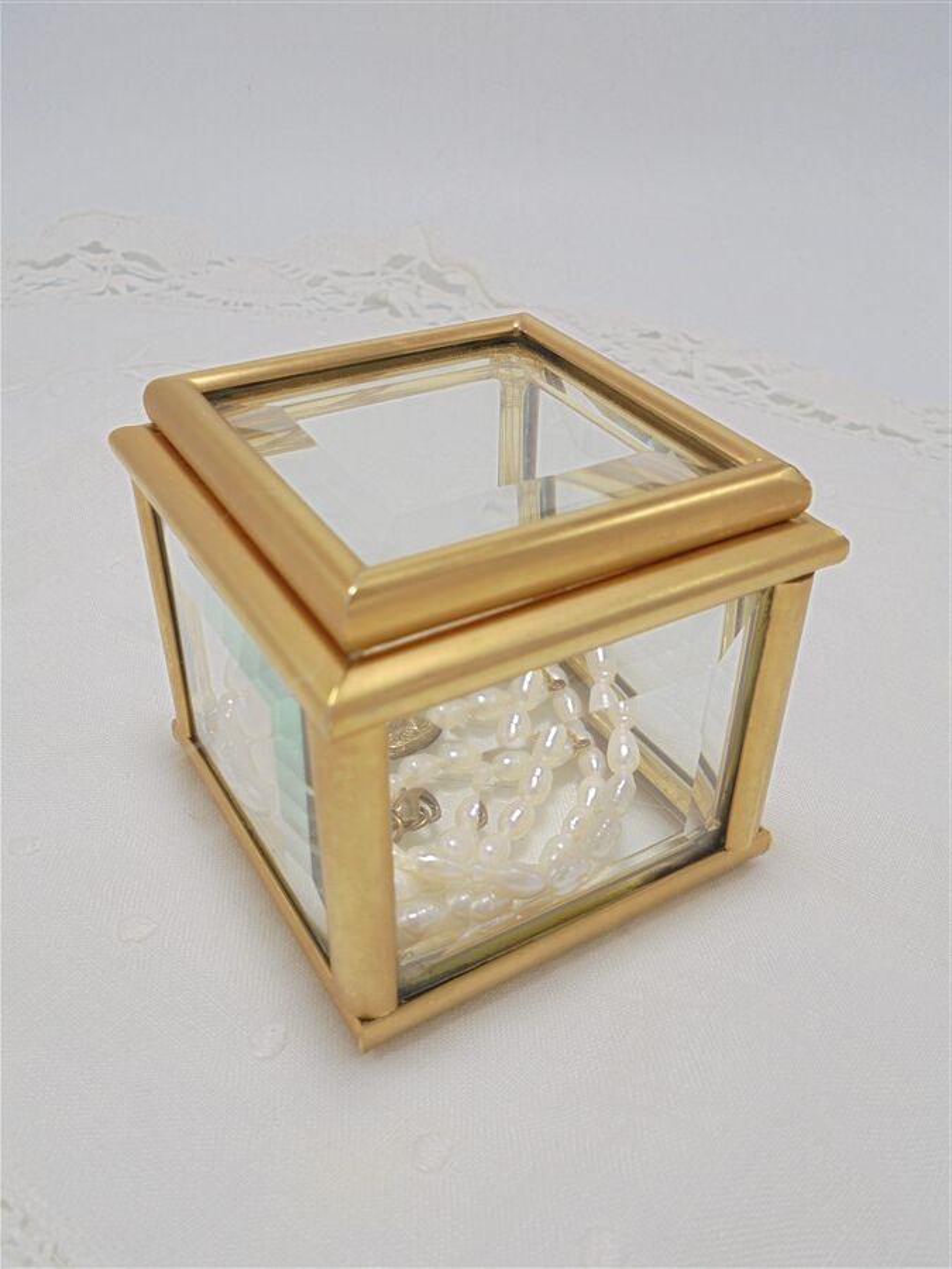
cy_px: 634
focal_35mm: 29
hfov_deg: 48.2
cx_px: 476
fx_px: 1063
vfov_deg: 61.7
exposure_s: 1/80
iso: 100
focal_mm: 5.3
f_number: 3.7
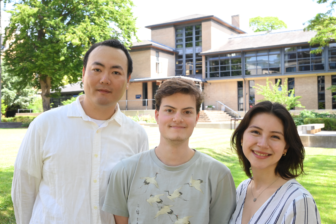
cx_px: 168
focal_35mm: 41
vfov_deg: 32.7
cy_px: 112
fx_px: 383
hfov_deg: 47.4
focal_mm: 41
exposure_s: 1/160
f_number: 10
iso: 1000
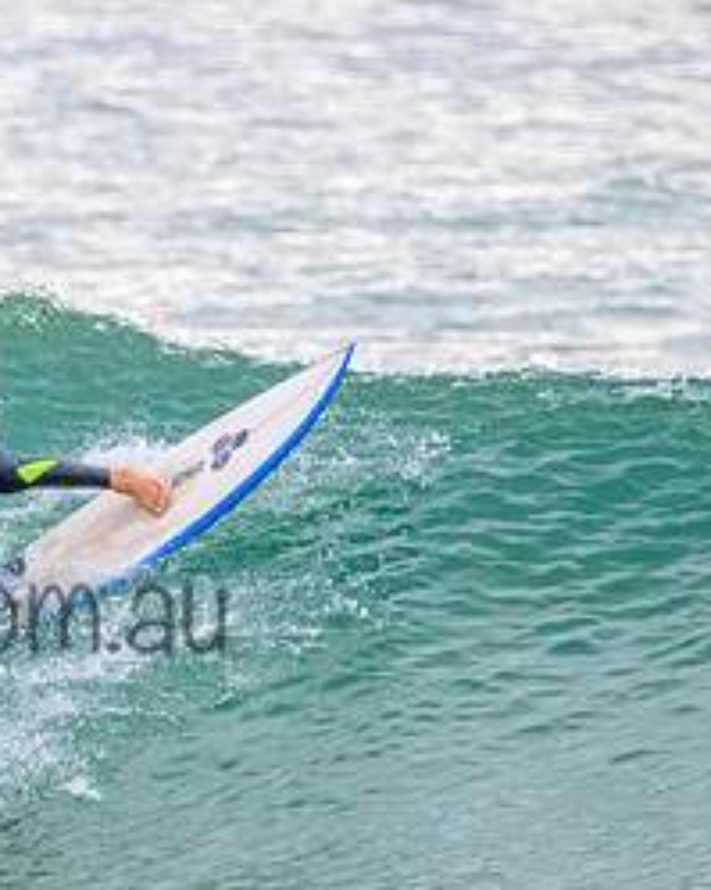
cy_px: 449
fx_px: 54113
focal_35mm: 2056
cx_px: -23
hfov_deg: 0.8
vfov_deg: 0.9
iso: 3200
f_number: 11
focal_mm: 800
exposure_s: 1/2000
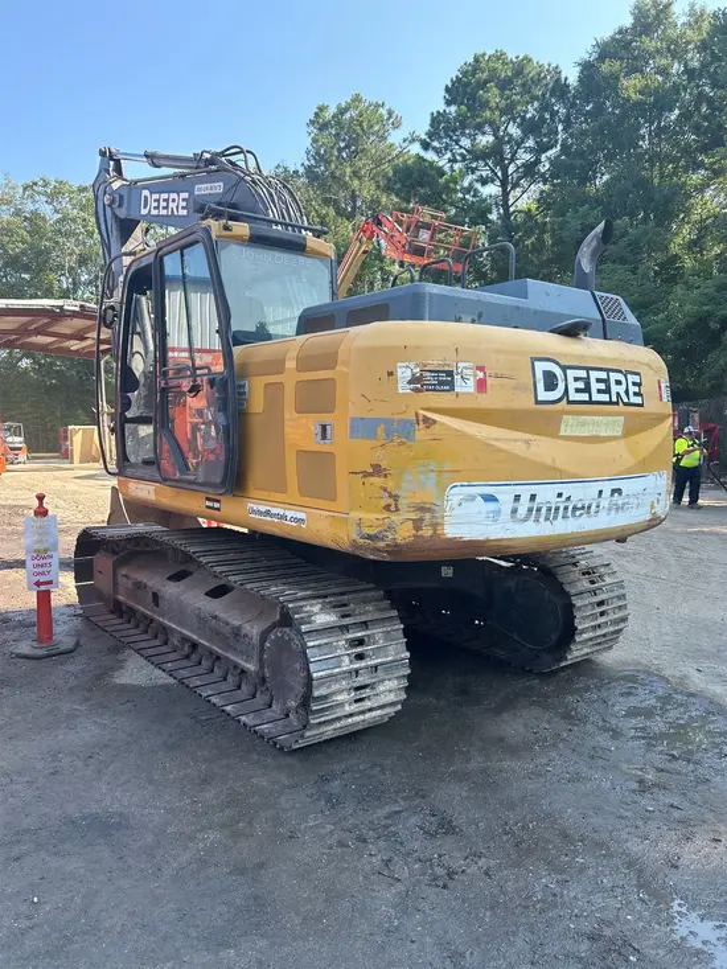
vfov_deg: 67.3
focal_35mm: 26
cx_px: 364
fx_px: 728
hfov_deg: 53.1
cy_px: 484
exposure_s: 1/827
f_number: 1.5
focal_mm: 5.7
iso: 50
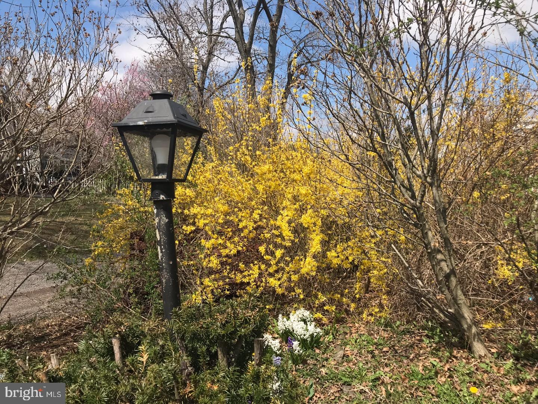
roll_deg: -1.0
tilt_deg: -1.2
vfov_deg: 49.7
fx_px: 435
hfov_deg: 63.4
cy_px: 202
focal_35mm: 28
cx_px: 269
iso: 20
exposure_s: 1/2336
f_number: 1.8
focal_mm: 3.99
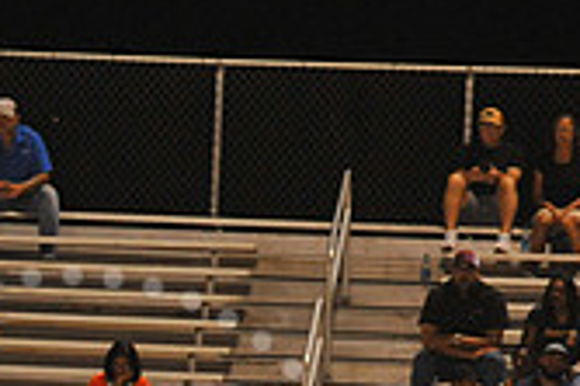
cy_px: 595
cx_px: 66
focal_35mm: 696
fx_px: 11202
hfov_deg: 3.0
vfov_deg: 2.0
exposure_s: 1/160
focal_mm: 200
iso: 3200
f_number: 5
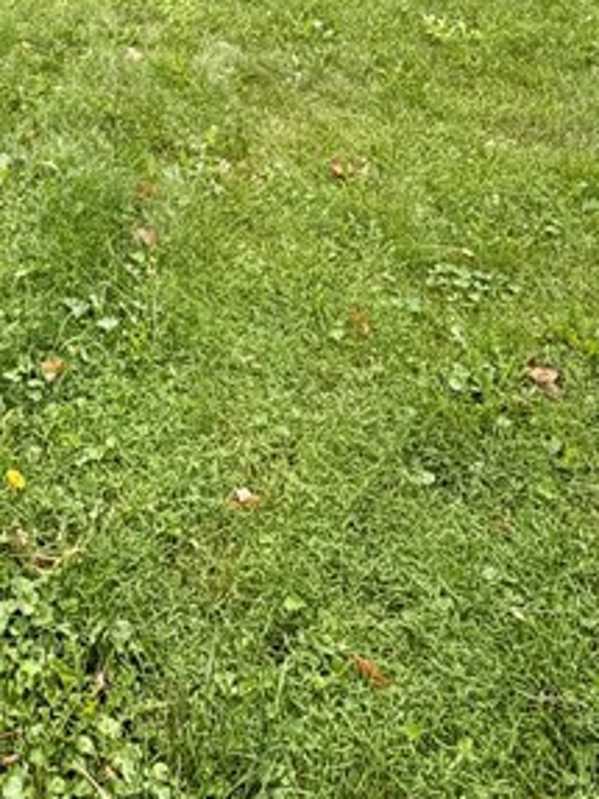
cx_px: -98
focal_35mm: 50
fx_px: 1154
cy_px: -167
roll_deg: -3.6
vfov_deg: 31.7
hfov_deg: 26.3
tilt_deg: -5.5
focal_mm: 2.22
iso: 32
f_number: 2.2
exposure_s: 1/770
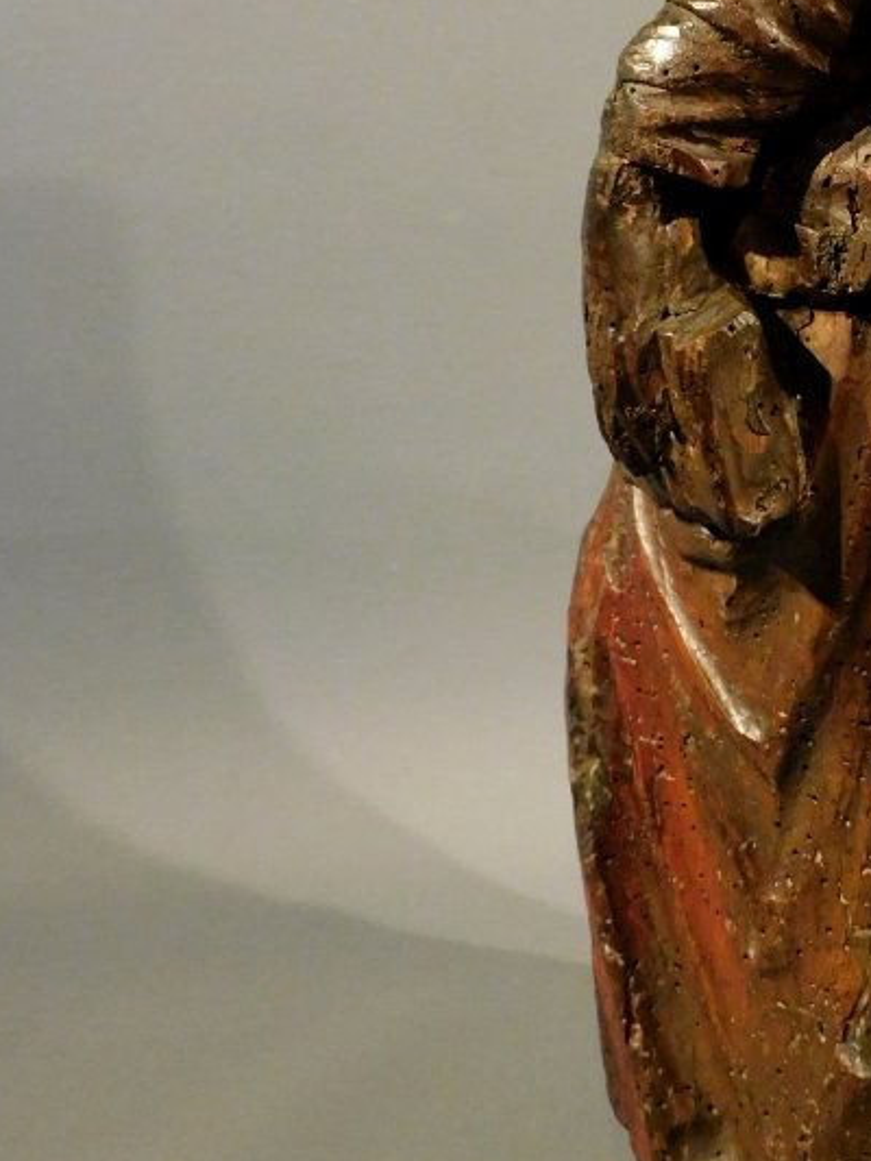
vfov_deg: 33.9
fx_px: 1811
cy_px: 157
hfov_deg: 25.6
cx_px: 888
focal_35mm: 54
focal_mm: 4.3
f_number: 3.3
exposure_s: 1/30
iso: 400
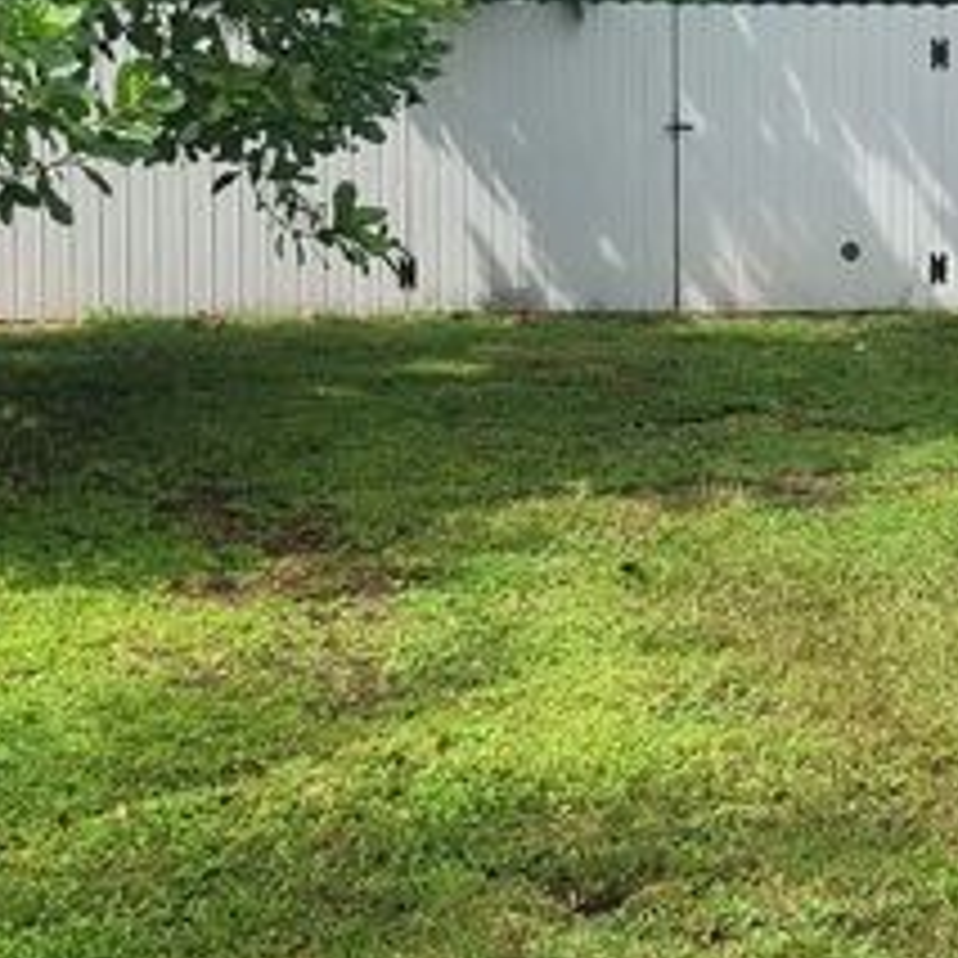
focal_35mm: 69
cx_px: 873
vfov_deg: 24.6
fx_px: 2160
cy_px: 180
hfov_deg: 24.3
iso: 40
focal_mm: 5.4
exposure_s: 1/1509
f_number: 1.8
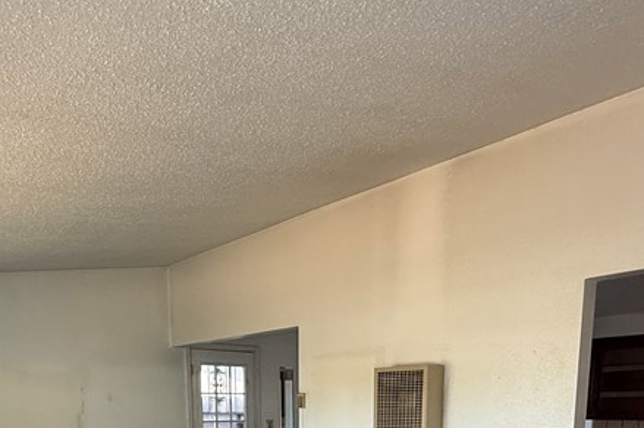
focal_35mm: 34
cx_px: 304
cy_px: 516
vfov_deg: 32.1
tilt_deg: -10.0
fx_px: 608
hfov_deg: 55.8
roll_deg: +0.0
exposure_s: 1/99
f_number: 2.2
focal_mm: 2.22
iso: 250
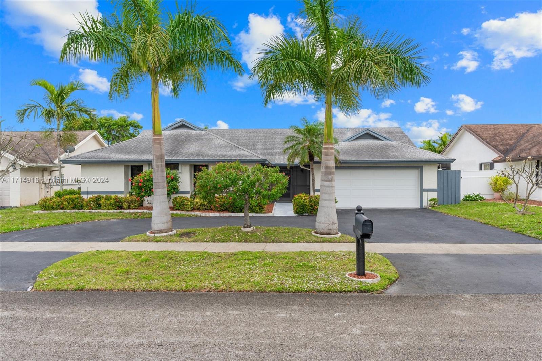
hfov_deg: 73.8
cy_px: 180
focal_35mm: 24
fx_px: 361
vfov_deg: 53.1
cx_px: 271
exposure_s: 1/30
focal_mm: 24
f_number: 11
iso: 200
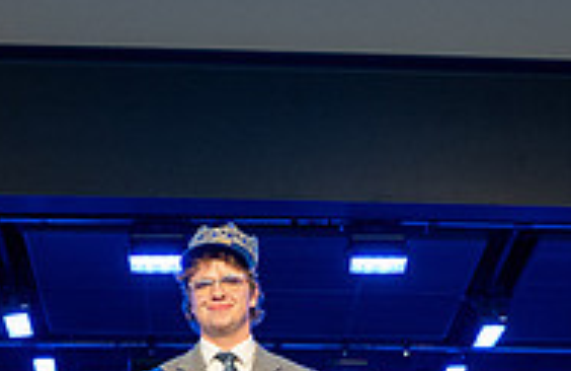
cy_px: 445
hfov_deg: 25.9
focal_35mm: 79
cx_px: 289
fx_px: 1243
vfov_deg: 16.3
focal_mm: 24
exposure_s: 1/125
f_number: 3.2
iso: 2500
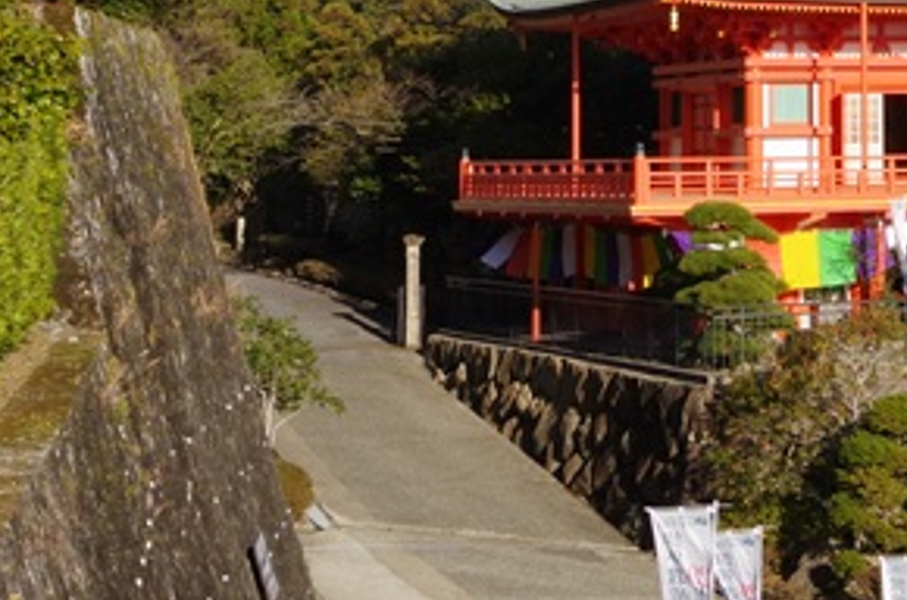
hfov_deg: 16.5
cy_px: -212
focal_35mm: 118
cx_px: 1143
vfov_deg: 11.2
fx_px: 2966
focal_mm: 28
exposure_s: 1/200
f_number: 16
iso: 400
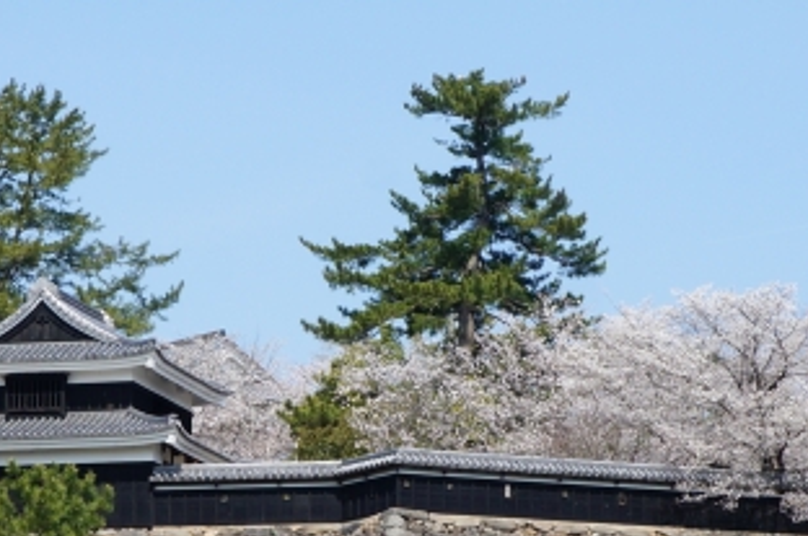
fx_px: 3128
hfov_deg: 14.7
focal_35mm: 140
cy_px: 479
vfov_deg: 9.8
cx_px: 355
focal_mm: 29
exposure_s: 1/200
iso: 200
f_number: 13
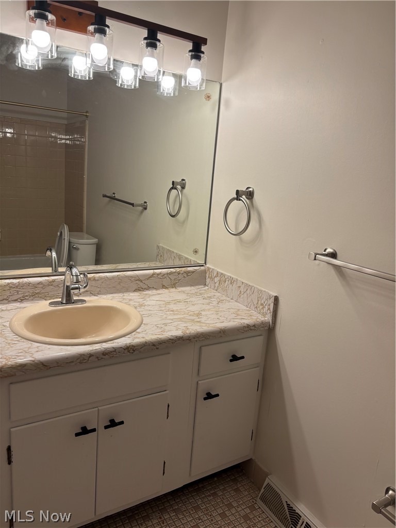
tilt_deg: -11.9
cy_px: 264
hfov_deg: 53.1
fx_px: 397
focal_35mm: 26
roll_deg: -5.1
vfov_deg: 67.3
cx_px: 198
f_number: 1.6
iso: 40
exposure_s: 1/142
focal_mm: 5.96
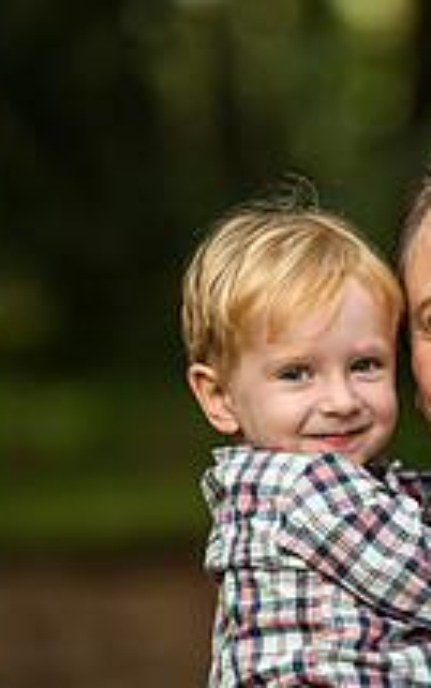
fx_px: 7245
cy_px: 437
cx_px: 441
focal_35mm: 386
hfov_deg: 3.4
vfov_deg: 5.4
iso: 1250
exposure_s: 1/250
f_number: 3.2
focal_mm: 180
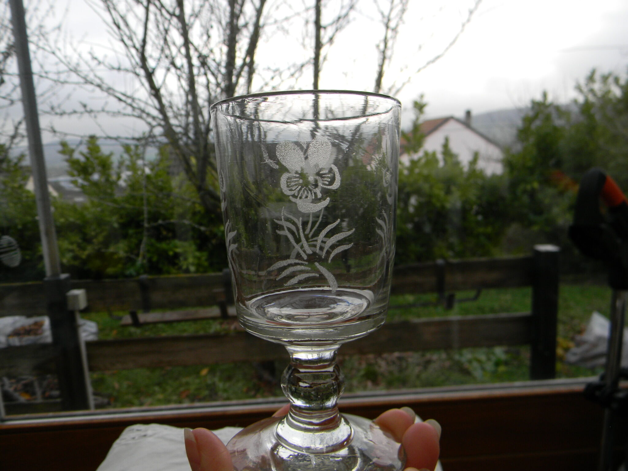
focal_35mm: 28
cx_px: 314
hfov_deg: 63.4
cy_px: 236
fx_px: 508
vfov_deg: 49.7
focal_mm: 5
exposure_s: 1/79.5
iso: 80
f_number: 3.5
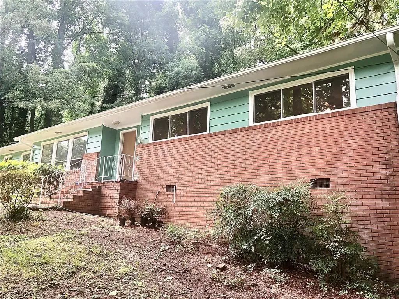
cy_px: 150
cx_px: 200
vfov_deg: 49.7
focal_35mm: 28
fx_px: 323
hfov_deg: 63.4
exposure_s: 1/120
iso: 20
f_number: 1.8
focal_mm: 3.99
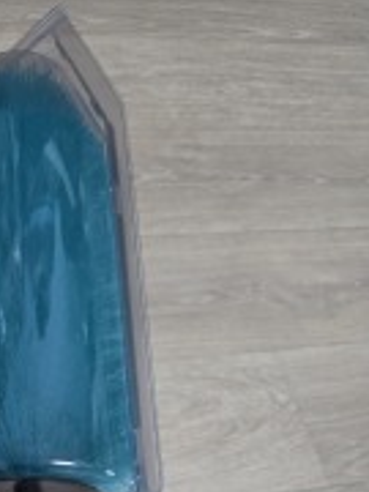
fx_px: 654
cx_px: 3
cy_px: 487
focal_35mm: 46
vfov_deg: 37.1
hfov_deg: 29.5
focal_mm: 5.4
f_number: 1.8
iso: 500
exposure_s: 1/120
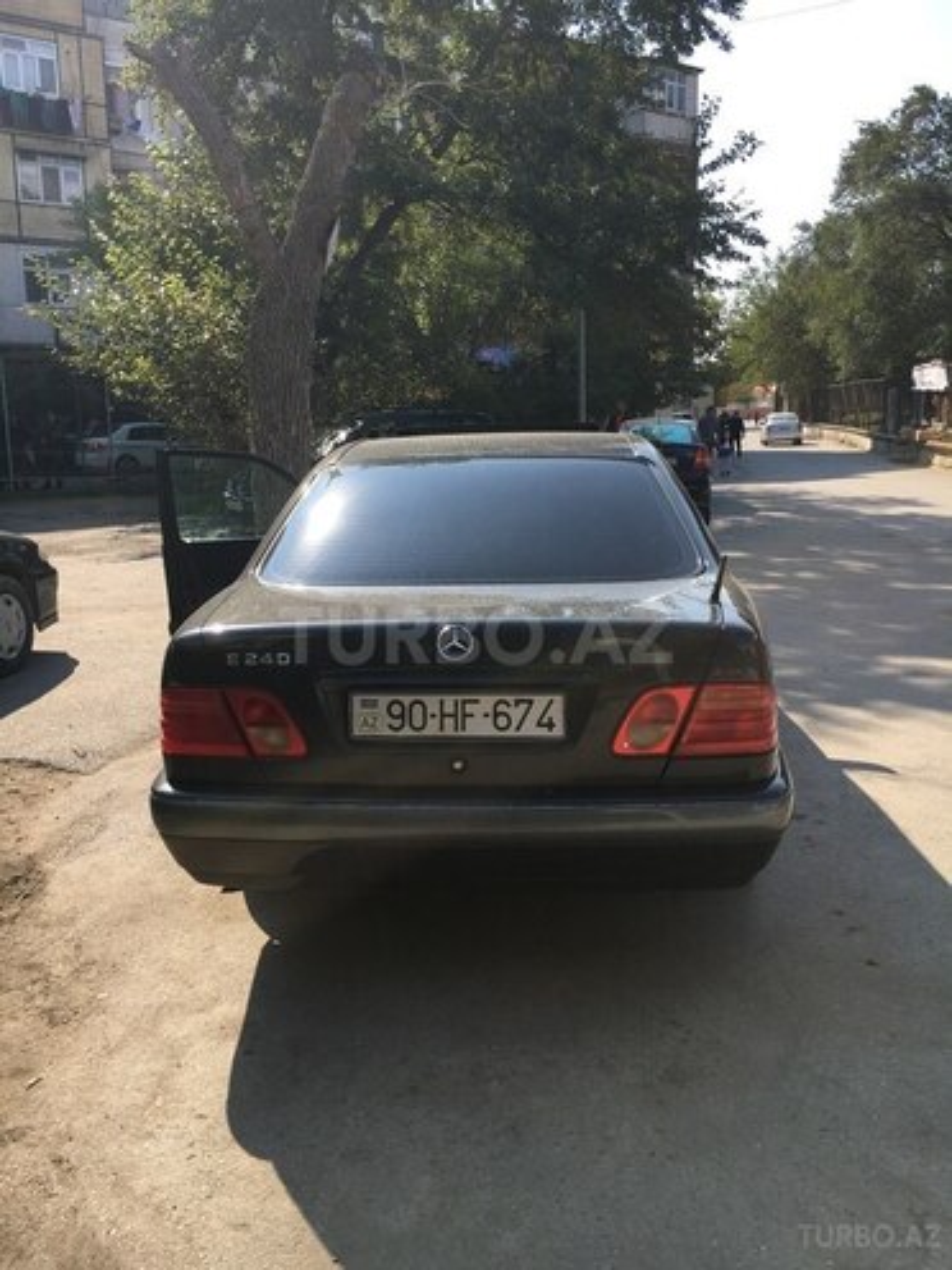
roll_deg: +0.8
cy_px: 635
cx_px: 476
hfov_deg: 48.2
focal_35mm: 29
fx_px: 1063
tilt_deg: -9.2
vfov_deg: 61.7
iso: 25
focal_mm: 4.15
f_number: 2.2
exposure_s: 1/894
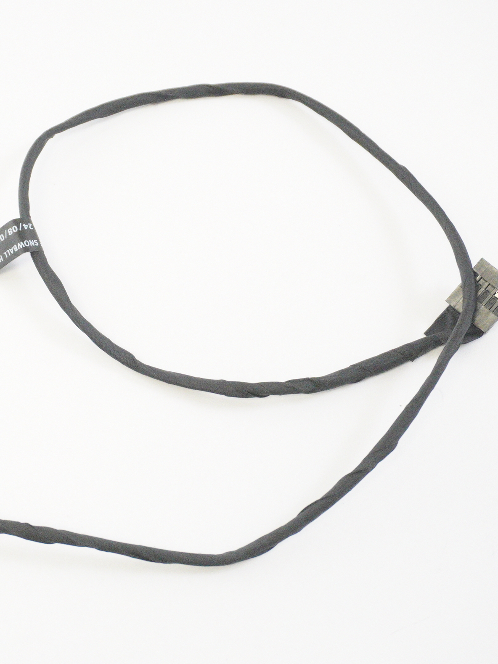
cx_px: 130
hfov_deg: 20.0
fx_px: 1400
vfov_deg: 26.7
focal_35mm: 73
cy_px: 334
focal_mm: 32
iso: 8000
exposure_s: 1/250
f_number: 5.6
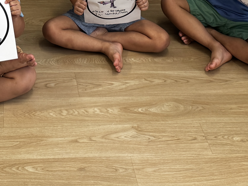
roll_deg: +1.7
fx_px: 587
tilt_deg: -20.1
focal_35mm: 82
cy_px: -130
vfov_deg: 15.8
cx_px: 15
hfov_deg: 23.1
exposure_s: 1/100
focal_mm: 6.76
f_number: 1.78
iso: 200
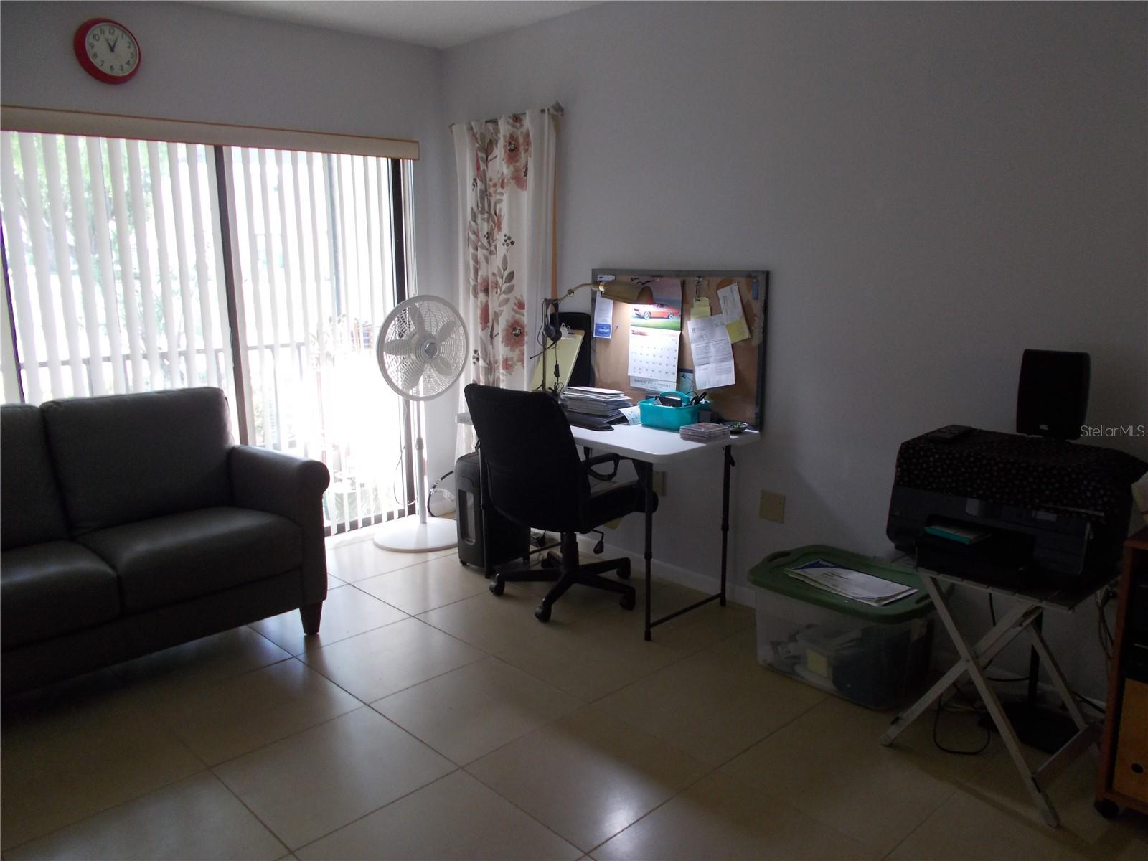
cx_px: 574
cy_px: 430
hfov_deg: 67.3
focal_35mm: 26
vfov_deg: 53.1
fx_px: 862
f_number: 3.2
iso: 180
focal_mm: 4.6
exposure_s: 1/25
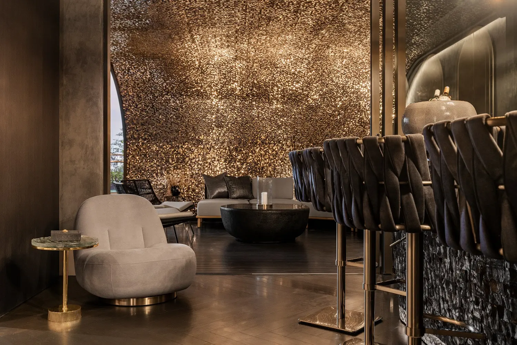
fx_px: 503
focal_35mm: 35
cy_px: 172
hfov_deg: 54.4
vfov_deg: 37.9
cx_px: 258
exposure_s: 1.3
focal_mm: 35
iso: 320
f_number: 8
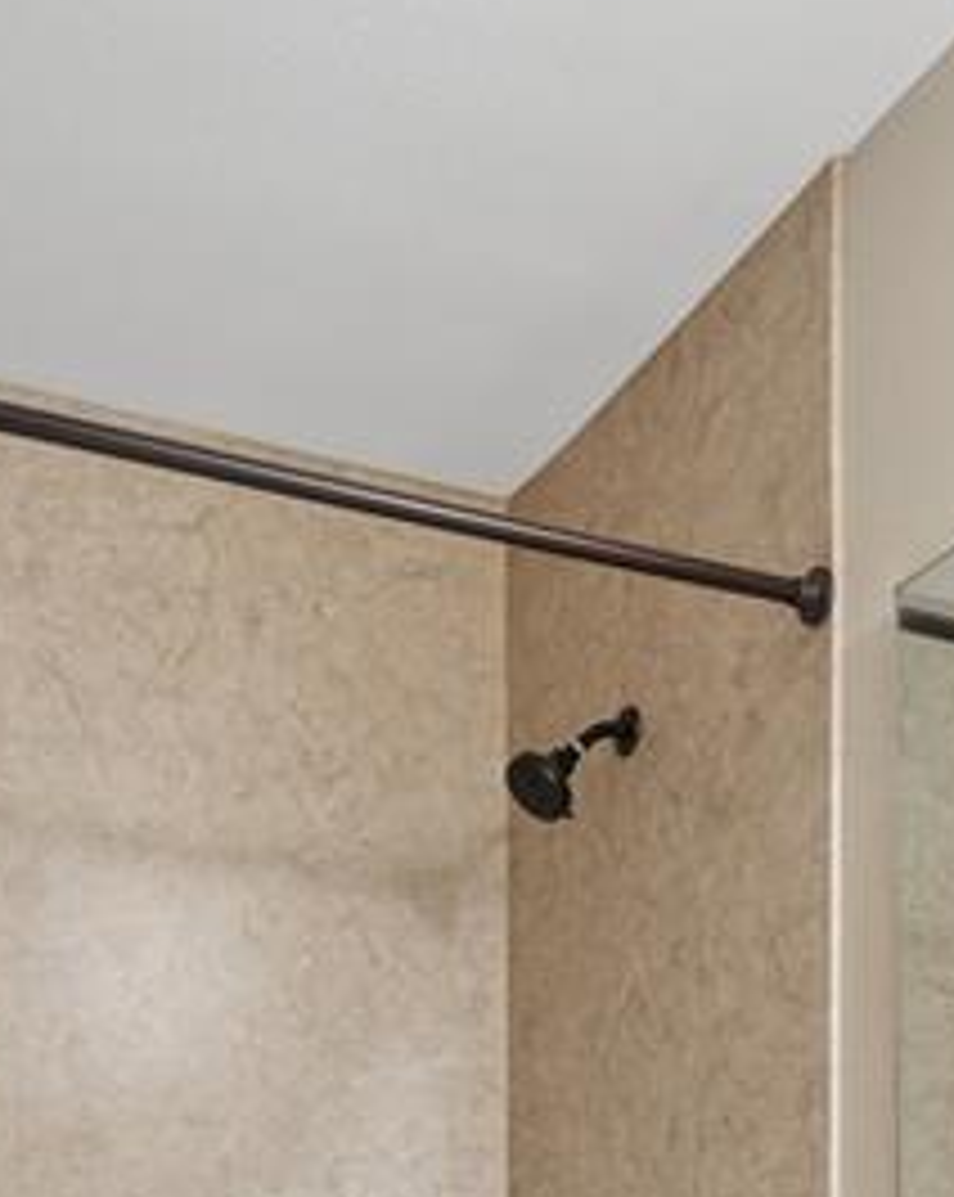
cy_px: 1388
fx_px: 1663
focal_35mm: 47
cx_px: 513
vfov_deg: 33.3
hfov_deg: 32.0
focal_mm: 13
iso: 400
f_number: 8
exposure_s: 1/25
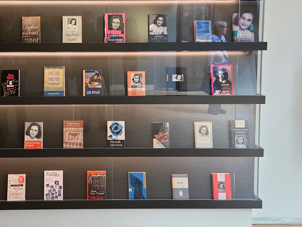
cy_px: 72
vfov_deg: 30.6
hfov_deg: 39.8
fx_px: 410
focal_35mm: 47
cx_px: 91
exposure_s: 1/52
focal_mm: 5.4
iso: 125
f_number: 1.8
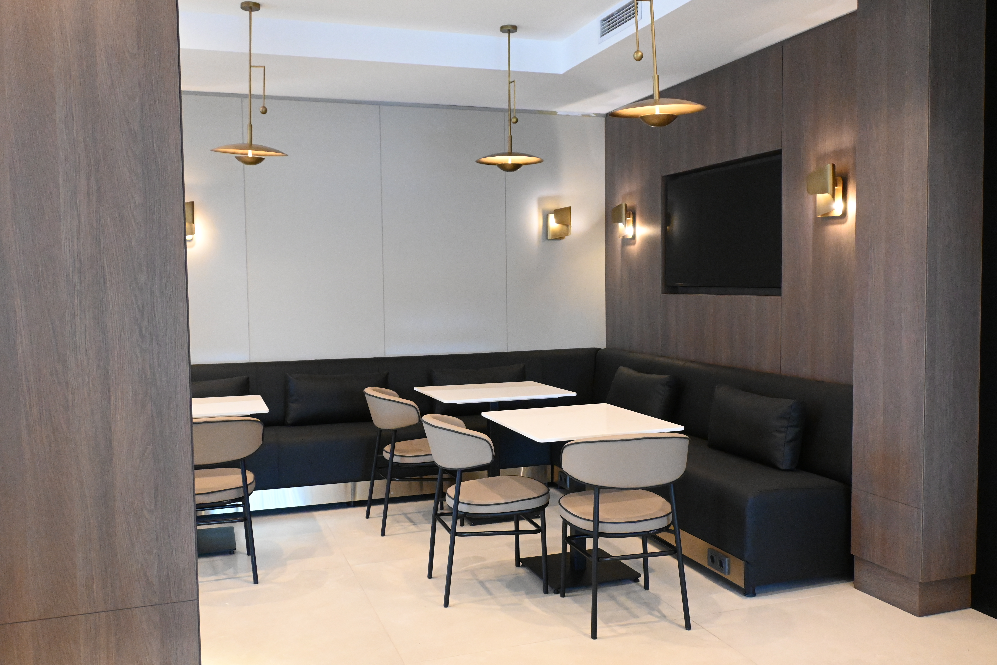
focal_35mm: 32
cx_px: 498
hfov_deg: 59.5
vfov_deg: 41.7
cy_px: 332
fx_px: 872
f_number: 4.5
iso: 6400
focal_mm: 21
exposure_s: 1/125
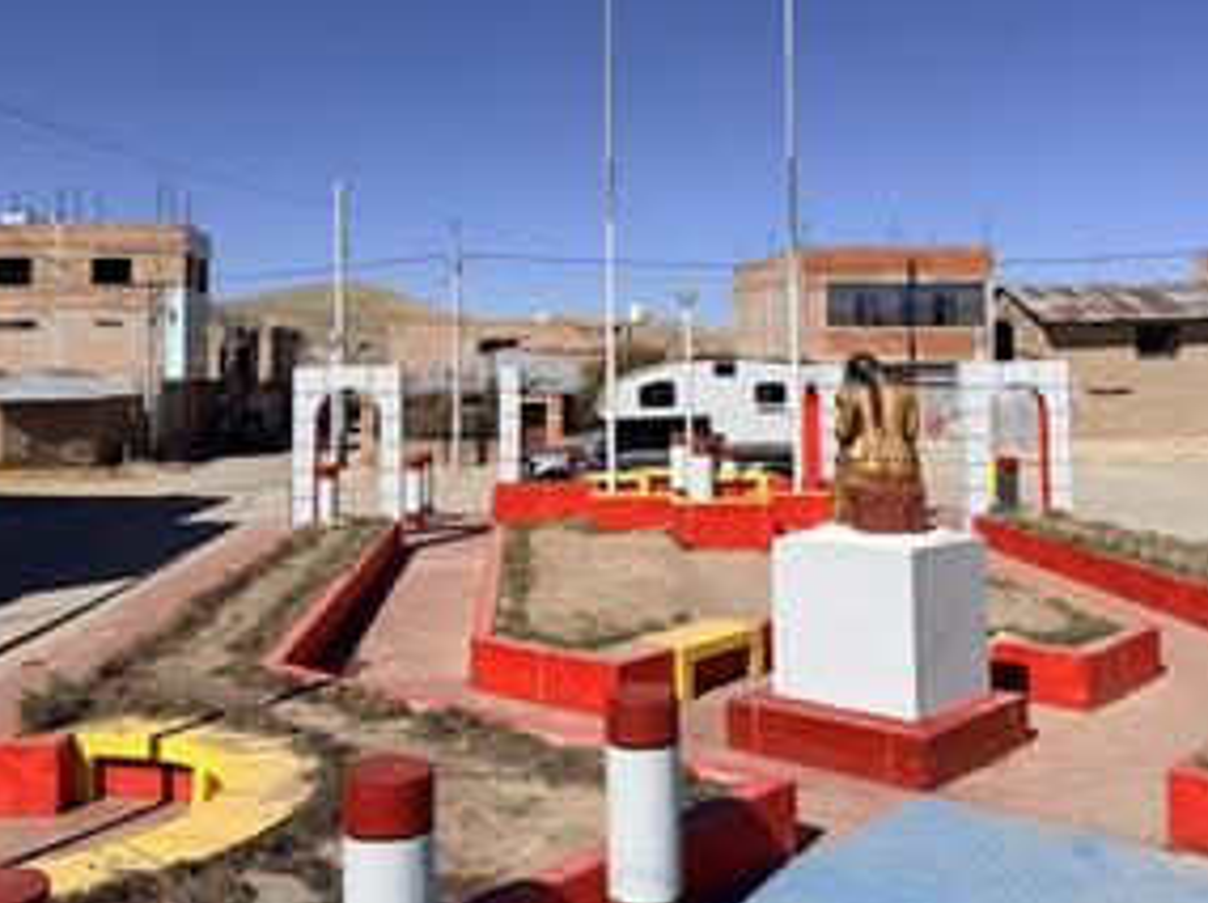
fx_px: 1255
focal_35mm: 36
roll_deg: +0.4
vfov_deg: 39.3
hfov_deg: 51.4
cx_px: 587
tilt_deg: +1.1
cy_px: 326
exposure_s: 1/8130
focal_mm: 6.76
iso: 80
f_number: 1.78
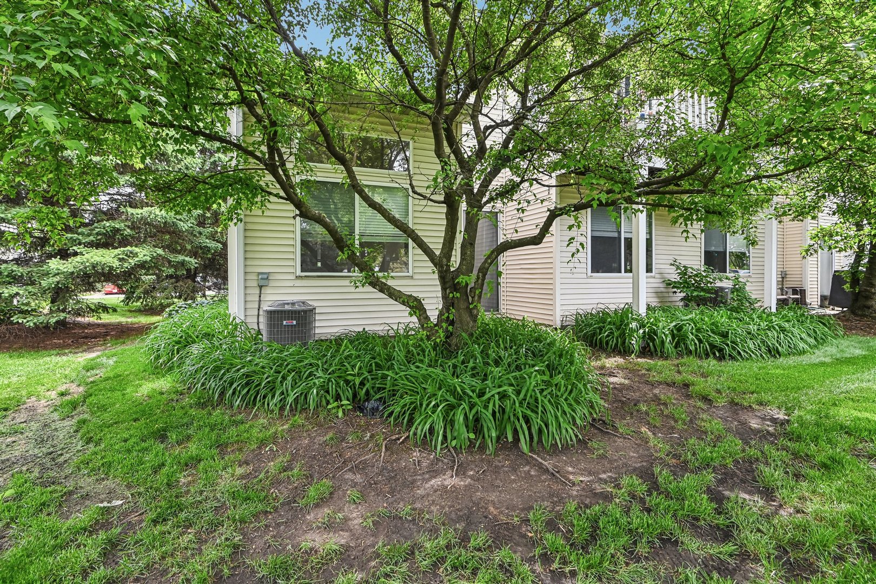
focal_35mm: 16
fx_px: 389
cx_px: 438
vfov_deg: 73.7
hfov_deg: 96.7
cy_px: 292
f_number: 13
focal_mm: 16
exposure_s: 1/40
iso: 400
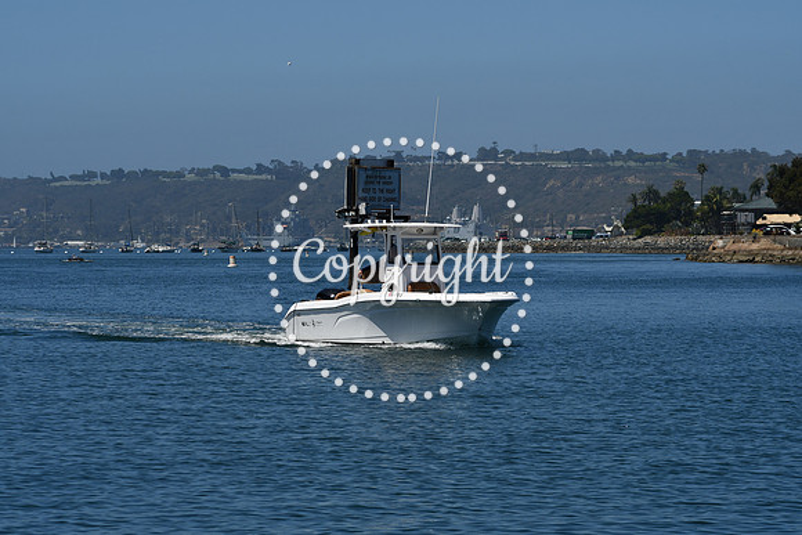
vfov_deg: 9.2
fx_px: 3342
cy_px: 268
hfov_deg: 13.7
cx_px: 401
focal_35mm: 150
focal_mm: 100
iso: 100
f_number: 9
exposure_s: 1/640
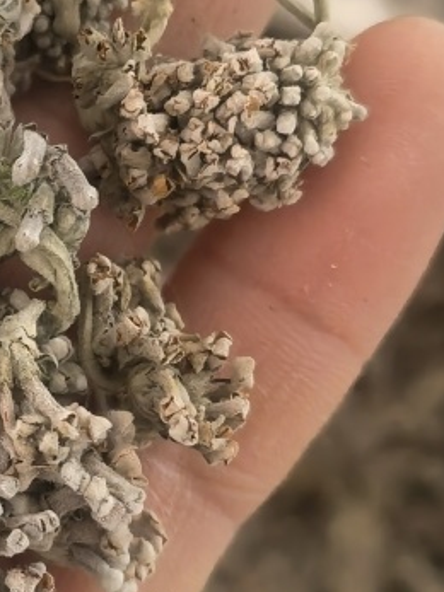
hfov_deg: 17.0
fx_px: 1420
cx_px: -96
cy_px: 296
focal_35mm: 83
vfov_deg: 23.6
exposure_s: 1/111
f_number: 1.8
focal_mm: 5.54
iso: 1600
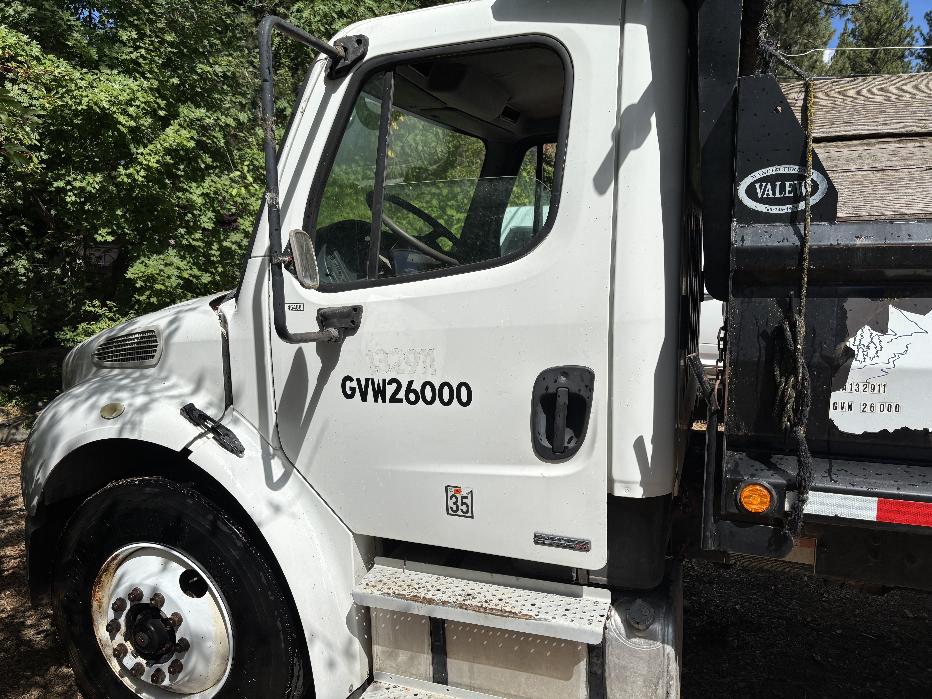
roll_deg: -1.2
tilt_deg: -10.3
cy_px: 350
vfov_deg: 53.1
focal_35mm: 26
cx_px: 466
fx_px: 700
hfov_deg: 67.3
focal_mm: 5.96
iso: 50
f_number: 1.6
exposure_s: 1/6329
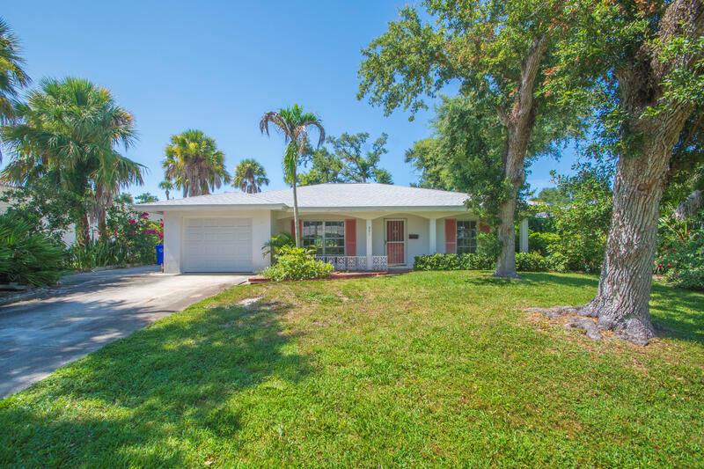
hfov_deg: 100.4
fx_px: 293
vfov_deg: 77.3
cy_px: 234
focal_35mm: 15
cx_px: 352
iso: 320
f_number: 8
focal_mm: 10
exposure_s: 1/500
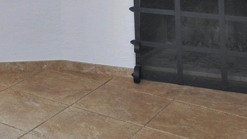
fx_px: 550
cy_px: -138
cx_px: -48
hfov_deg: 23.2
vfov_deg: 12.6
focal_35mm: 84
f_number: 9
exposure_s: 1/40
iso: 320
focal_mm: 23
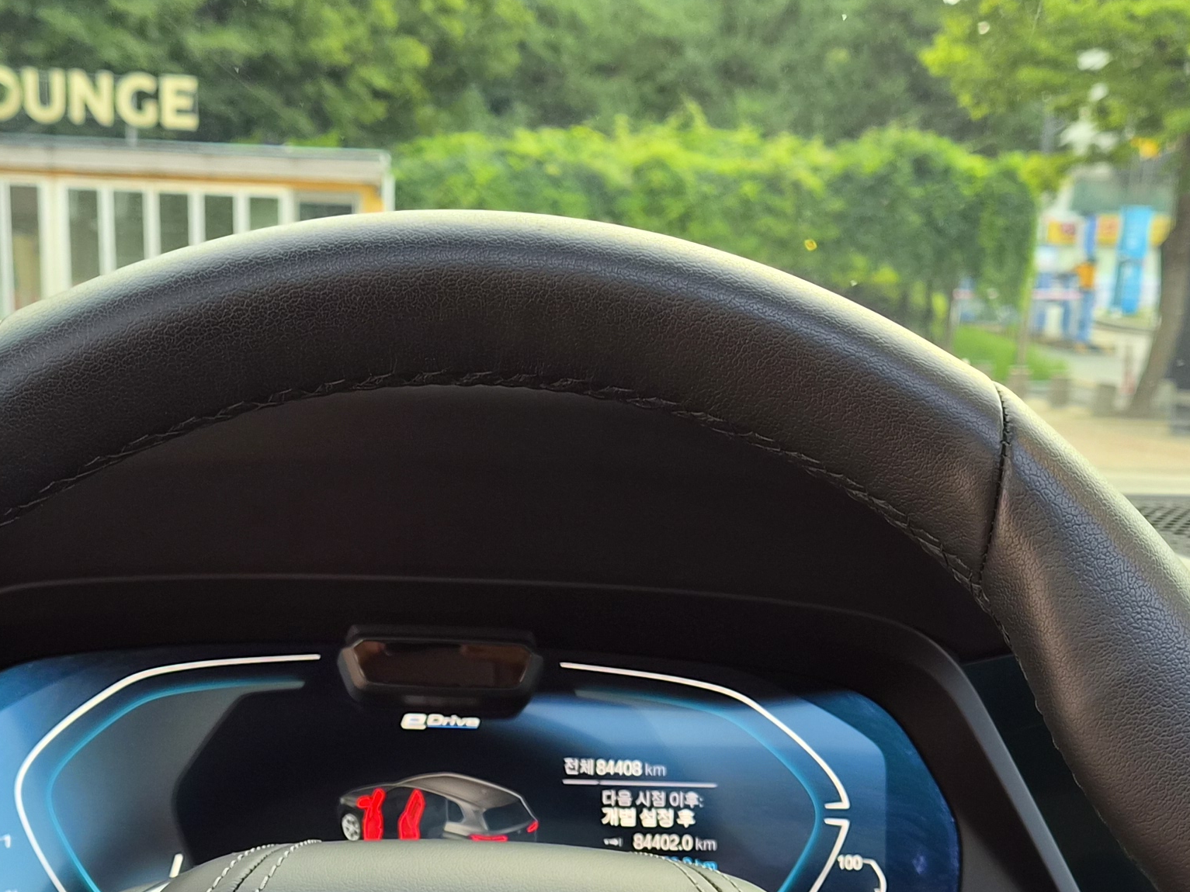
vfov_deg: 22.4
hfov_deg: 32.1
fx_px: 2063
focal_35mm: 60
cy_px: 1094
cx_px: 512
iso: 40
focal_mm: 5.4
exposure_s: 1/51
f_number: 1.8
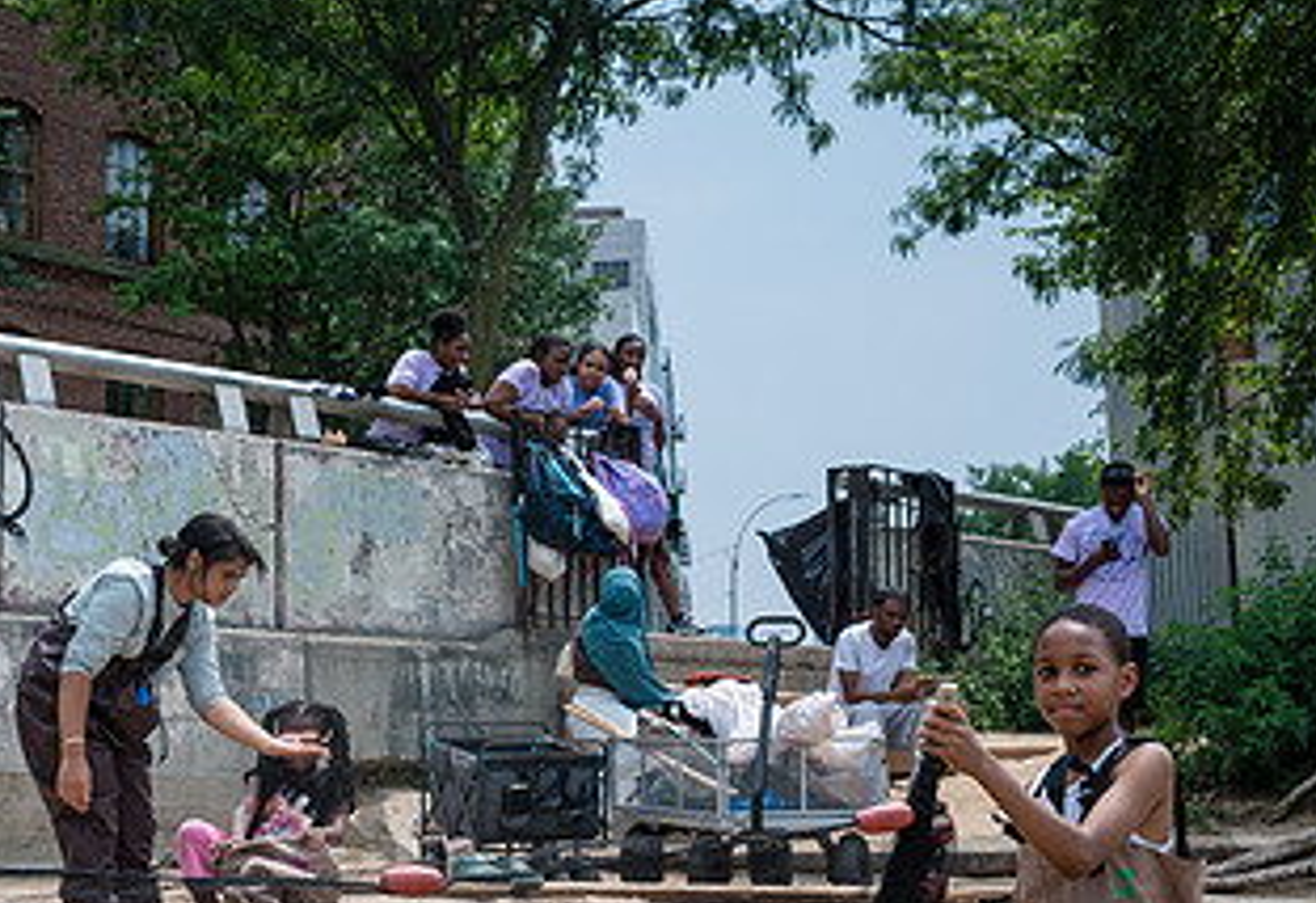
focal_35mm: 70
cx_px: 474
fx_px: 2582
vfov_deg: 19.6
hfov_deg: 28.5
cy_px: 741
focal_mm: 35
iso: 160
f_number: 5
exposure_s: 1/800
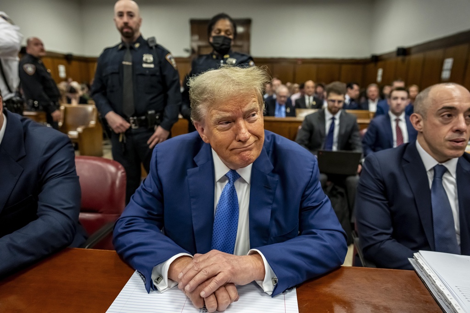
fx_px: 313
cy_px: 156
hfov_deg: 73.7
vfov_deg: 53.1
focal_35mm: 24
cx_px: 235
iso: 5000
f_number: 2.8
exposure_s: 1/250
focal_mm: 24
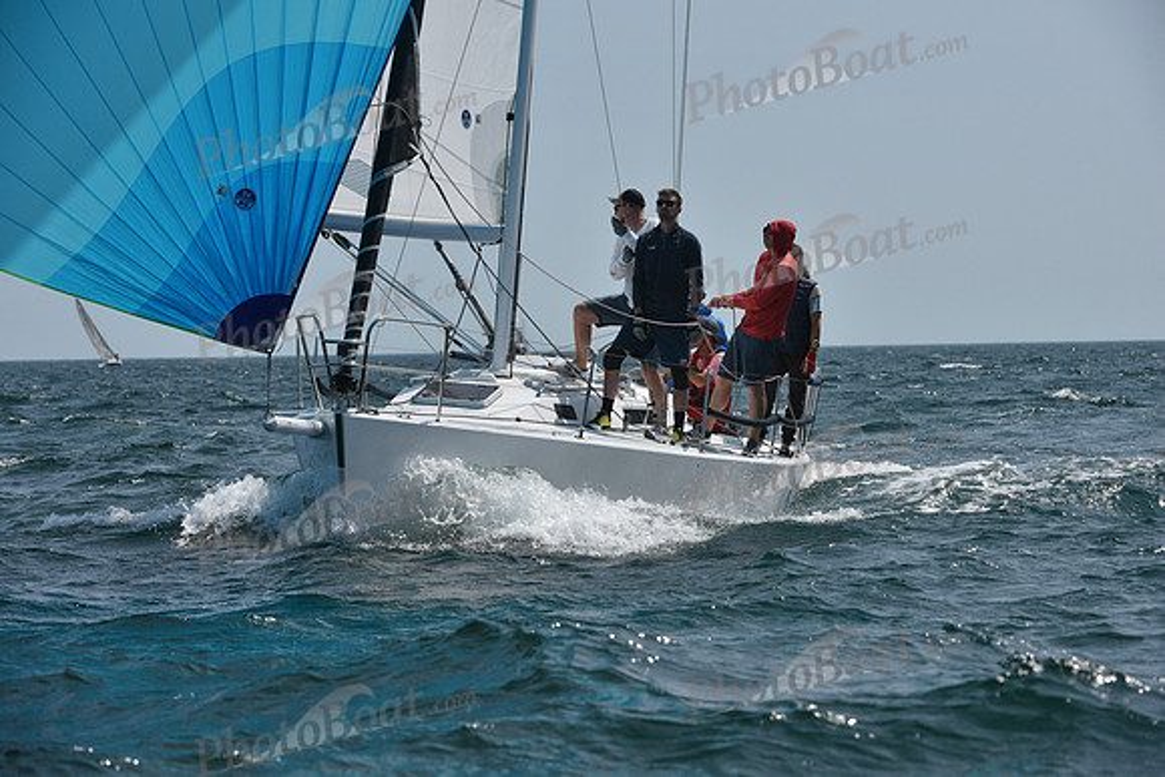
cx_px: 582
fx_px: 6473
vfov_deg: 6.9
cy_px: 388
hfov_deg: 10.3
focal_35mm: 200
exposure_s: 1/1600
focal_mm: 200
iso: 320
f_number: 9
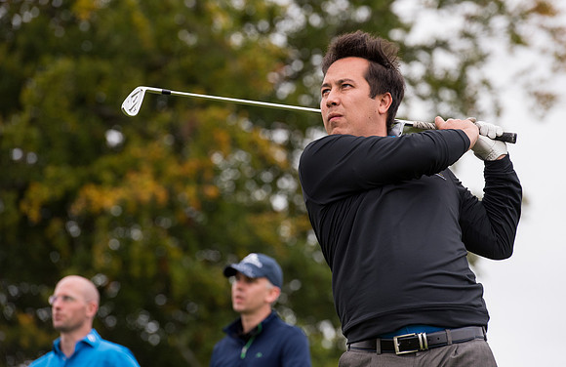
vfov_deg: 5.8
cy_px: 149
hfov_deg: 8.9
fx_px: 3623
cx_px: 319
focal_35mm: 232
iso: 800
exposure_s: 1/1000
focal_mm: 200
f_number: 5.6
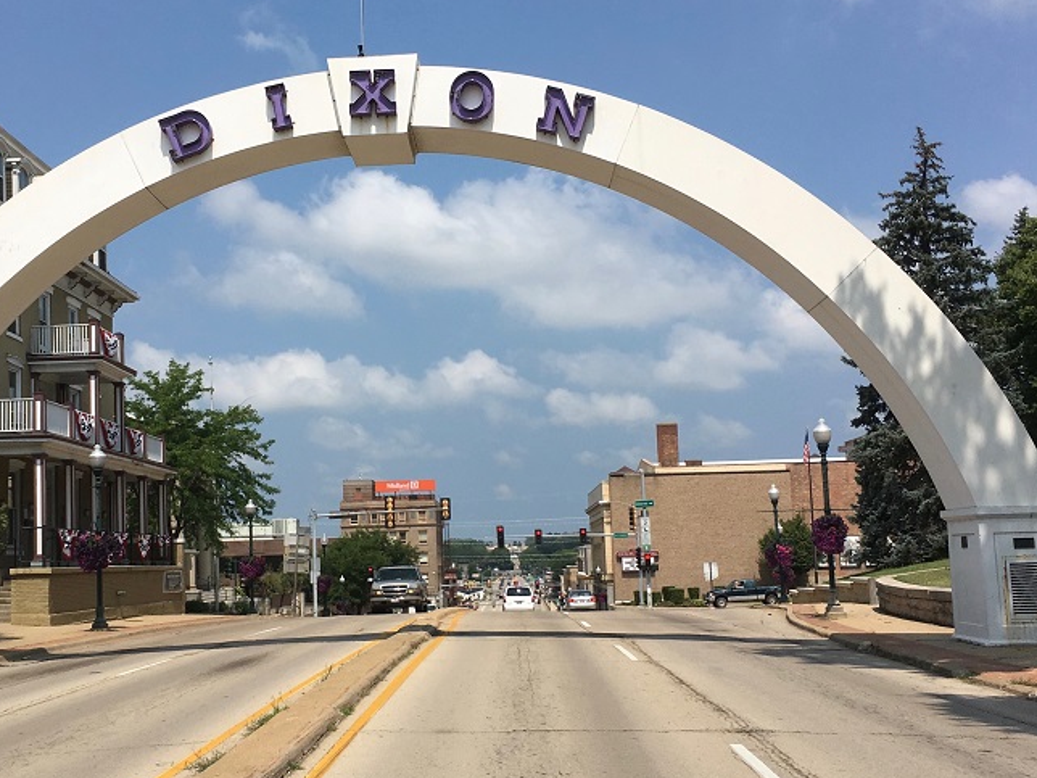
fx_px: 1348
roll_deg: +3.7
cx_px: 407
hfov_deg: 41.8
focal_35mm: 45
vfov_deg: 32.2
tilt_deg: +3.9
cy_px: 424
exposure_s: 1/2849
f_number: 2.2
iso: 25
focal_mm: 4.15
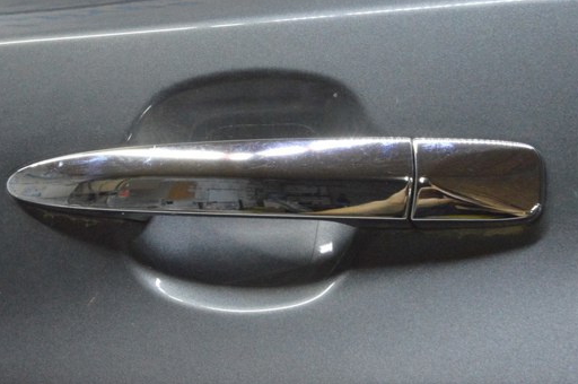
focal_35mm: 66
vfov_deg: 20.6
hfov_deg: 30.6
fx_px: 1052
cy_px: 147
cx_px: 233
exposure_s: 1/20
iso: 6400
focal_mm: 35
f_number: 20
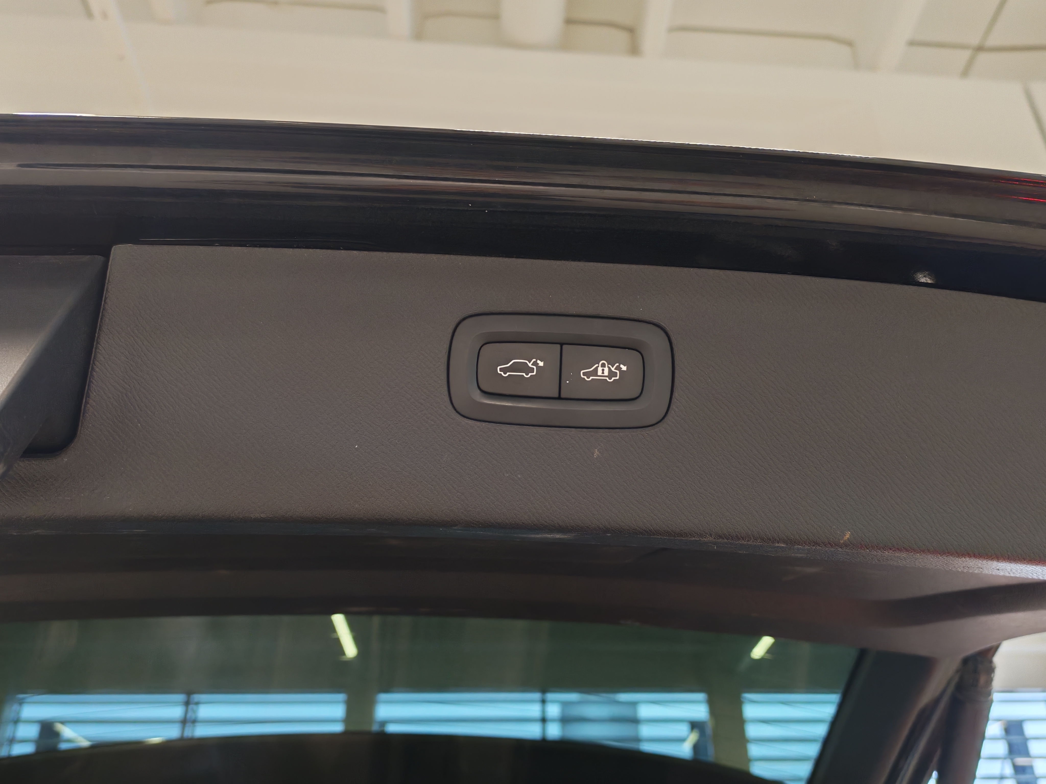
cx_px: 523
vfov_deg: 42.9
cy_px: 392
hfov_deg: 55.4
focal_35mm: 33
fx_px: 997
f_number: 1.9
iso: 1000
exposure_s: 1/100
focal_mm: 6.12
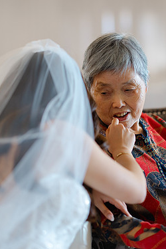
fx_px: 726
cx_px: 115
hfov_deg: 13.0
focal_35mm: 105
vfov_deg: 19.4
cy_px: 140
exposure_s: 1/200
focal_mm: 80
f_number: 1.7
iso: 640
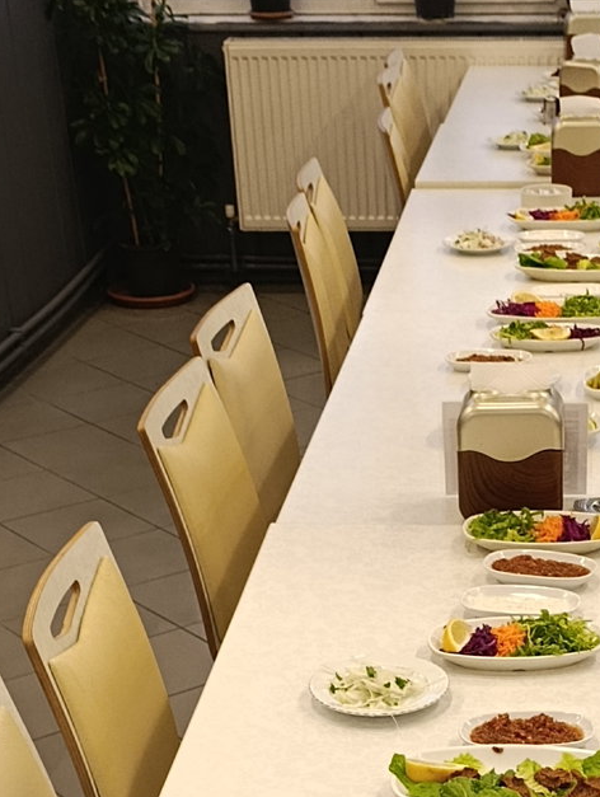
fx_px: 1798
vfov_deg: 23.0
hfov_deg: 18.6
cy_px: 949
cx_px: 556
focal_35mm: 78
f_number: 1.65
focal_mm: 6.11
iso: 826
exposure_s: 1/50
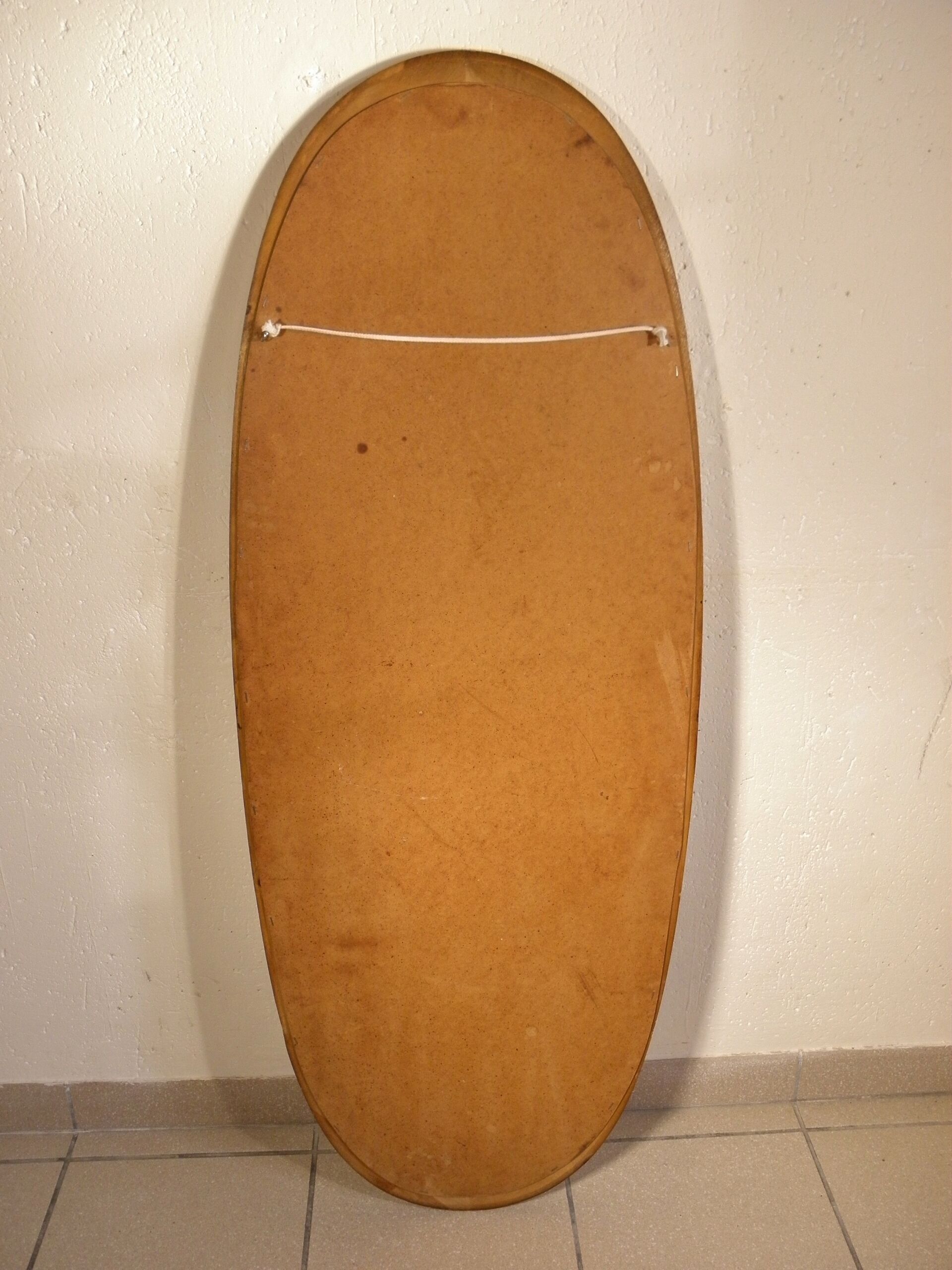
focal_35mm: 30
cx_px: 476
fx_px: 1100
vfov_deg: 60.0
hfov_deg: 46.8
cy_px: 635
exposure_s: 1/25
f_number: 3.6
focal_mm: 5.5
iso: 200
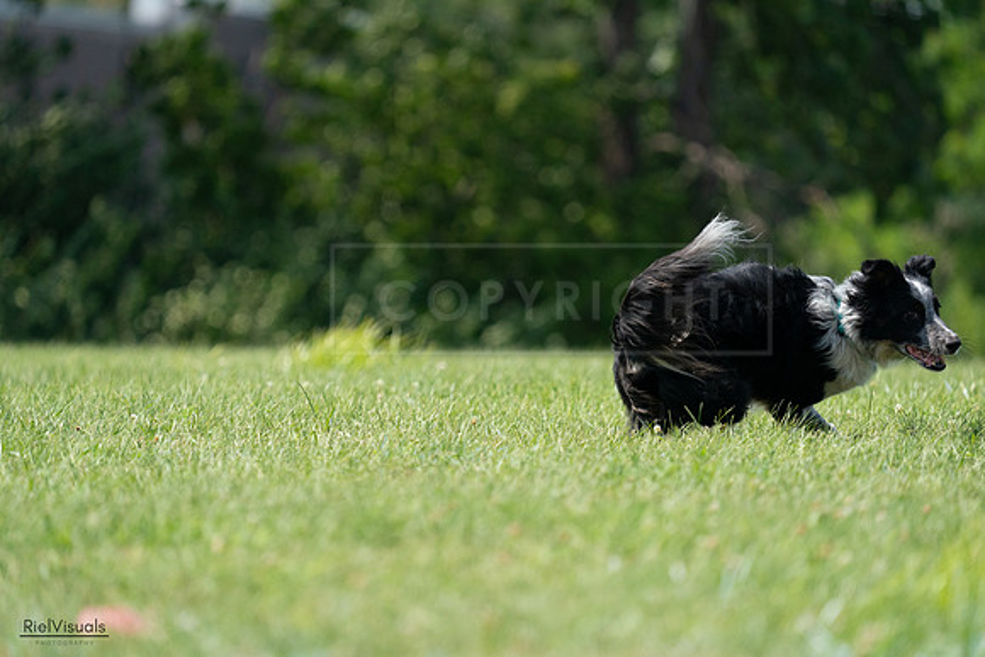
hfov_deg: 4.5
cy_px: 328
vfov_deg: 3.0
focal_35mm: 459
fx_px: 12561
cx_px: 492
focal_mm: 459
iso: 2000
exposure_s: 1/4000
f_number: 6.3
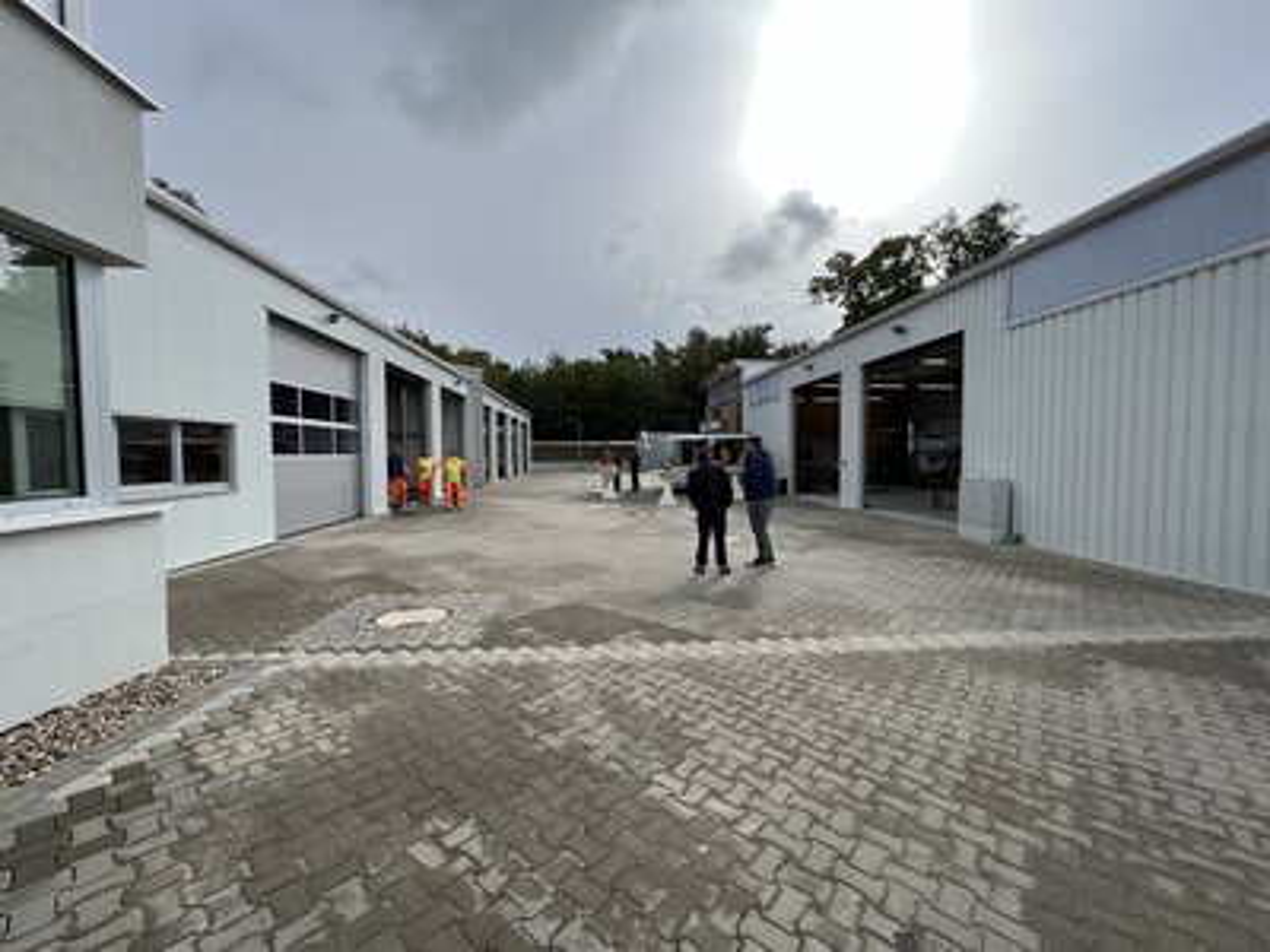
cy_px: 476
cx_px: 635
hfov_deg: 106.2
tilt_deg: -1.3
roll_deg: +0.4
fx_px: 477
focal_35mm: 13
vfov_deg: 89.9
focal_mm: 1.57
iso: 32
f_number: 1.8
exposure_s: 1/960
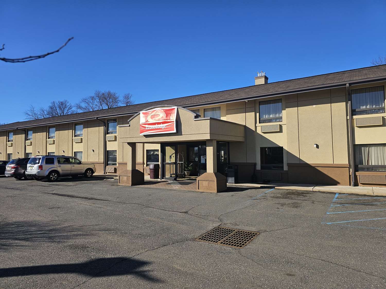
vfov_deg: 58.9
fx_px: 256
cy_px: 144
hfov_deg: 73.9
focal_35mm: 23
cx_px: 193
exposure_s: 1/773
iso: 10
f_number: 1.7
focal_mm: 6.3
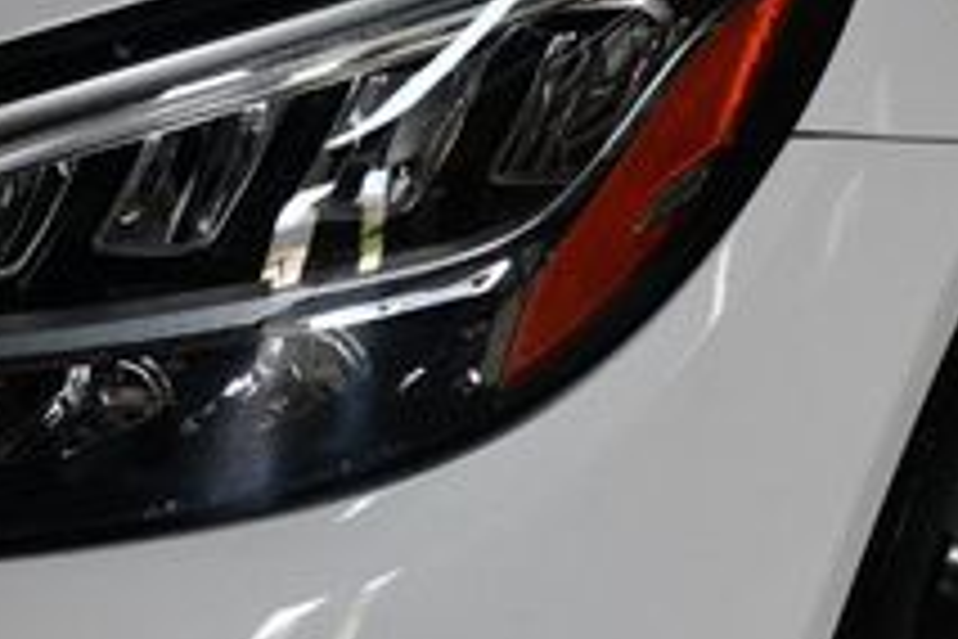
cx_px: 108
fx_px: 3193
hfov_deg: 16.8
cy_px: 698
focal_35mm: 120
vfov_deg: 11.3
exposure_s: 1/250
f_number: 4
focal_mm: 27
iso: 500
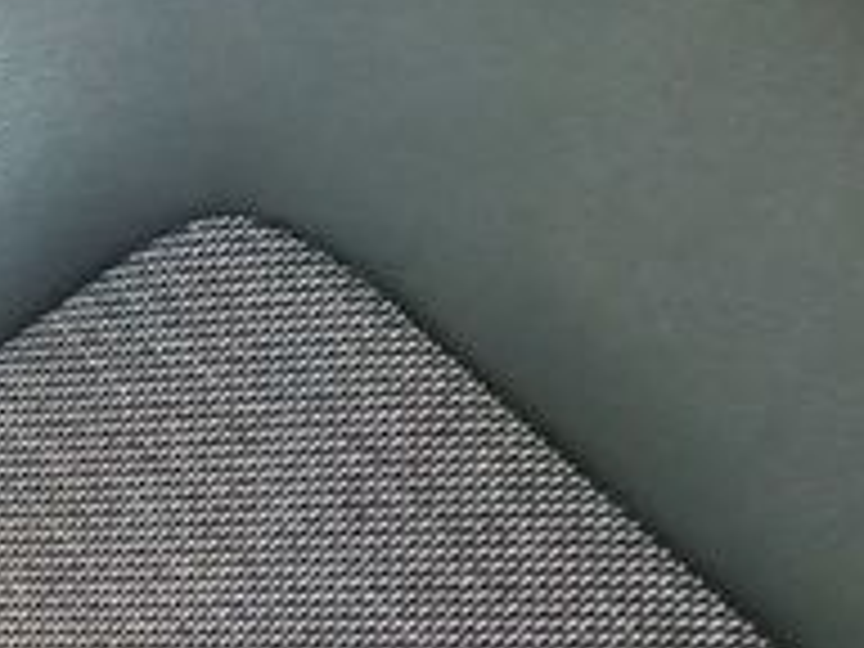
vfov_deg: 10.6
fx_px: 3245
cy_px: 1228
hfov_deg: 13.3
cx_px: -801
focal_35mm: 130
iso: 640
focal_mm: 4.6
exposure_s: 1/20
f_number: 2
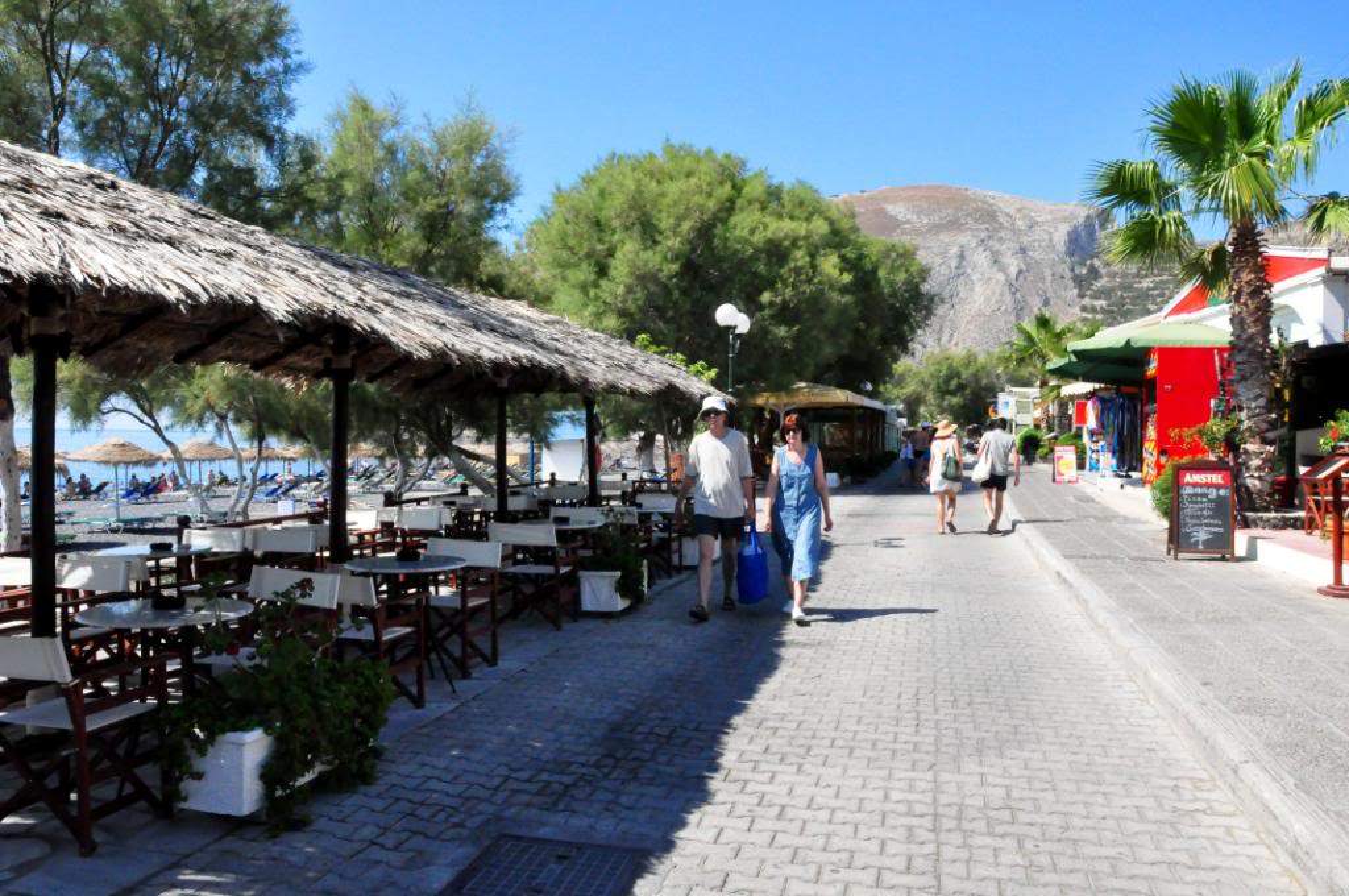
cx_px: 674
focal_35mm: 27
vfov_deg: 47.8
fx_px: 1010
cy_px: 448
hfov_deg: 67.4
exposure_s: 1/1000
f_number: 16
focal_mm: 18
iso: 3200
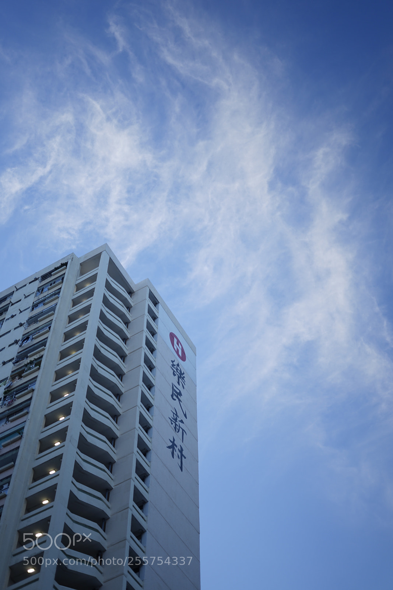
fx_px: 819
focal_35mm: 50
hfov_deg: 27.0
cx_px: 196
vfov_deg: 39.6
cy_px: 295
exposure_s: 1/25
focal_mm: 50
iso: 50
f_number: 1.8
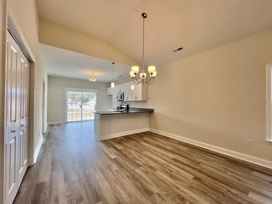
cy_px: 102
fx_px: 102
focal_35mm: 13
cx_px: 136
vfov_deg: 89.9
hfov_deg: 106.2
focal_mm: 1.57
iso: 50
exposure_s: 1/120
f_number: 1.8
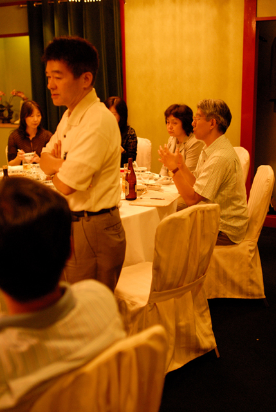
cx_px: 138
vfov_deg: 46.3
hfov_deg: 32.0
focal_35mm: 42
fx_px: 481
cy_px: 206
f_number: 2
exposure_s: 1/80
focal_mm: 28
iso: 800
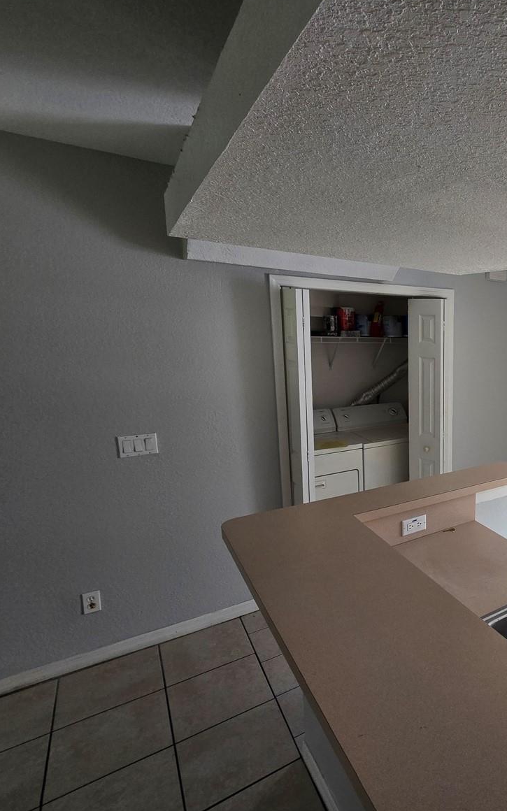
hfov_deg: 49.9
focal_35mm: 19
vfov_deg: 88.0
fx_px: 420
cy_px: 399
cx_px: 513
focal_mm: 2.2
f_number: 2.2
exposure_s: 1/60
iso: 125
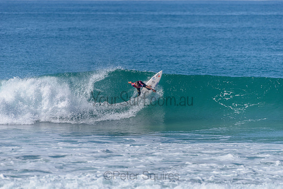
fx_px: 3931
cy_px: 94
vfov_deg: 2.8
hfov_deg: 4.1
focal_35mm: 500
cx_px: 142
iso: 140
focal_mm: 500
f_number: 5.6
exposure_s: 1/2000
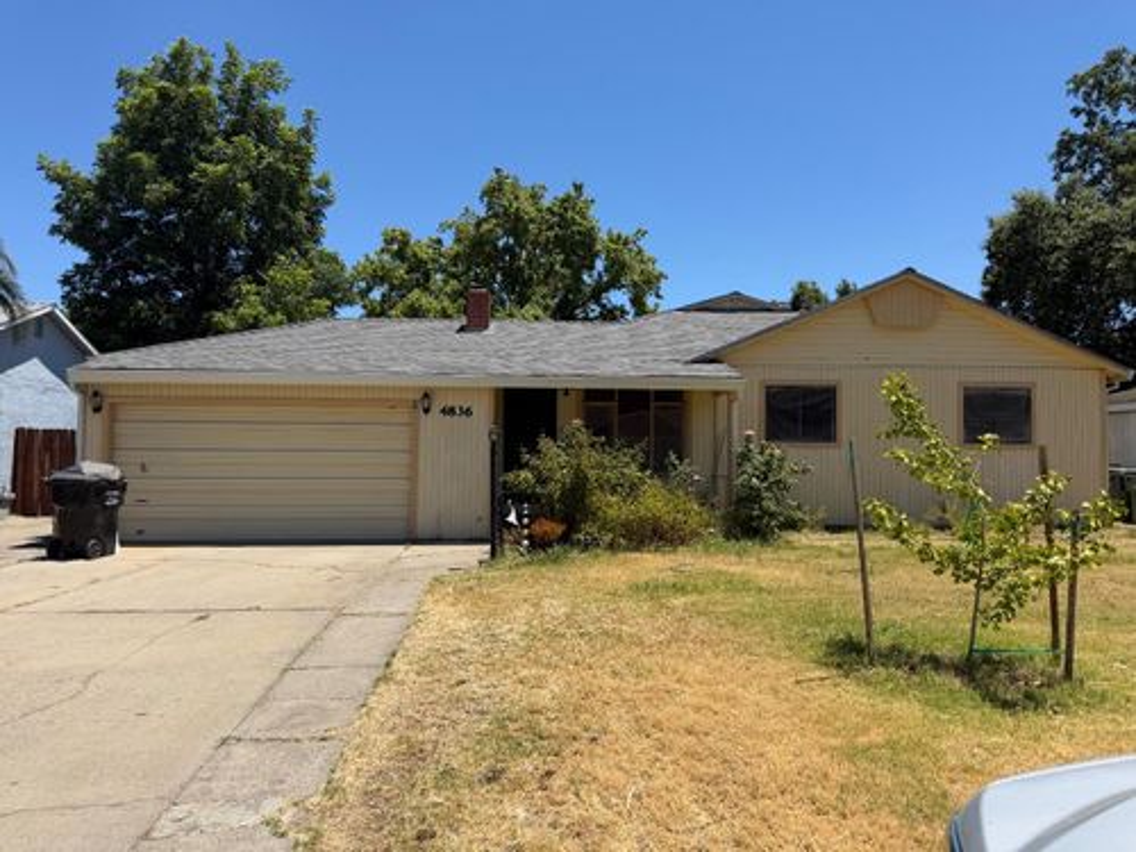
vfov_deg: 56.8
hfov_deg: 71.6
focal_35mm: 24
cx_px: 568
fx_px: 788
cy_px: 426
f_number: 1.78
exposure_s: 1/5319
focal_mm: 6.76
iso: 80
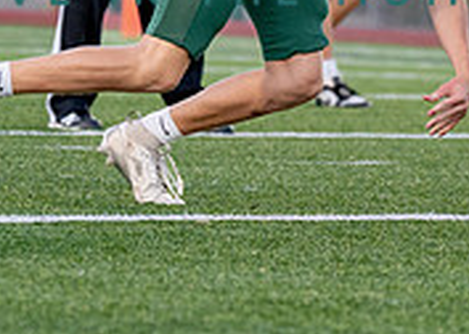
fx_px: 7810
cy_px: -47
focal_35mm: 587
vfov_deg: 2.4
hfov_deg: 3.4
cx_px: 309
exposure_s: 1/1250
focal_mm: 116
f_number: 2.8
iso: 500
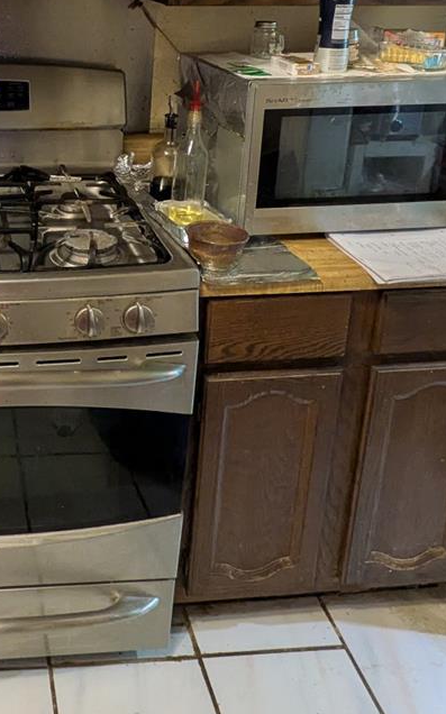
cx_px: -13
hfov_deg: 32.9
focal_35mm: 35
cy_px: 128
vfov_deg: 51.4
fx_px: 681
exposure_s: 1/30
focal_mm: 1.85
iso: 533
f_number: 2.2
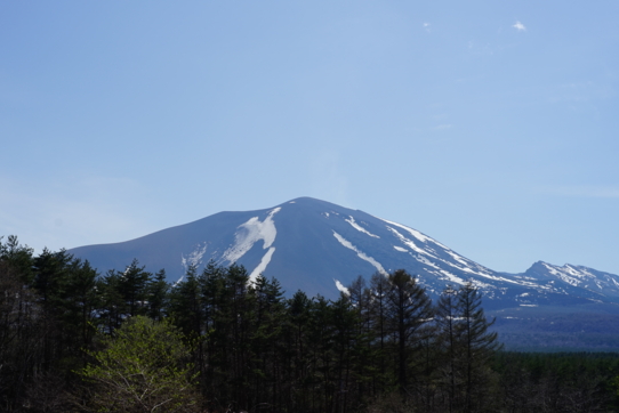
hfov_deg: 33.9
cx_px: 288
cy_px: 198
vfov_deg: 23.0
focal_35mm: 59
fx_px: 1015
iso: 100
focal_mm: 50
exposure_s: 1/400
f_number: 8
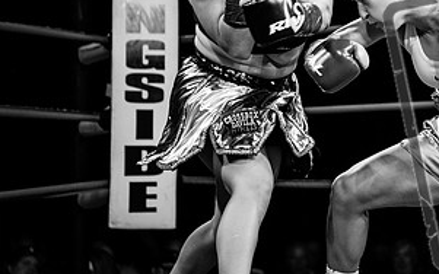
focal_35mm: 154
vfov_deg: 8.5
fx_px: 1842
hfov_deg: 13.5
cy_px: 12
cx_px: 364
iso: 1600
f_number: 2.8
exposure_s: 1/1250
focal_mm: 70
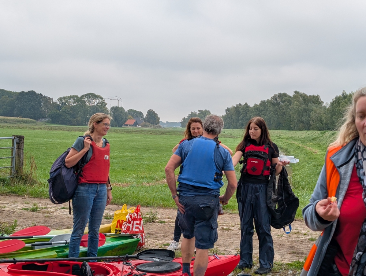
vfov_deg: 29.7
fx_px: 519
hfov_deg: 38.9
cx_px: 183
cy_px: 138
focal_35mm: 49
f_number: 1.68
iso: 22
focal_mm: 6.9
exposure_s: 1/432
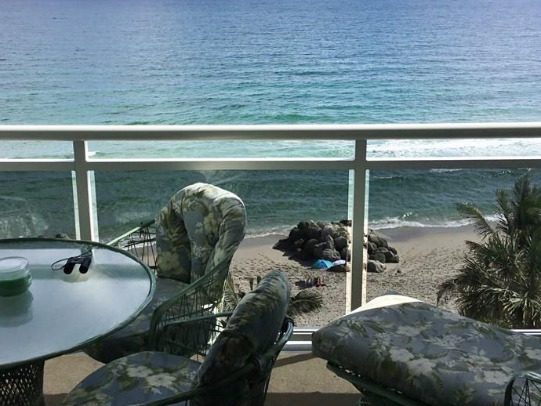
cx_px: 250
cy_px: 176
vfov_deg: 31.5
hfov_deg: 41.2
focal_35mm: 46
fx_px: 719
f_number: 2.4
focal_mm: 3.3
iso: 25
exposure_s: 1/1631
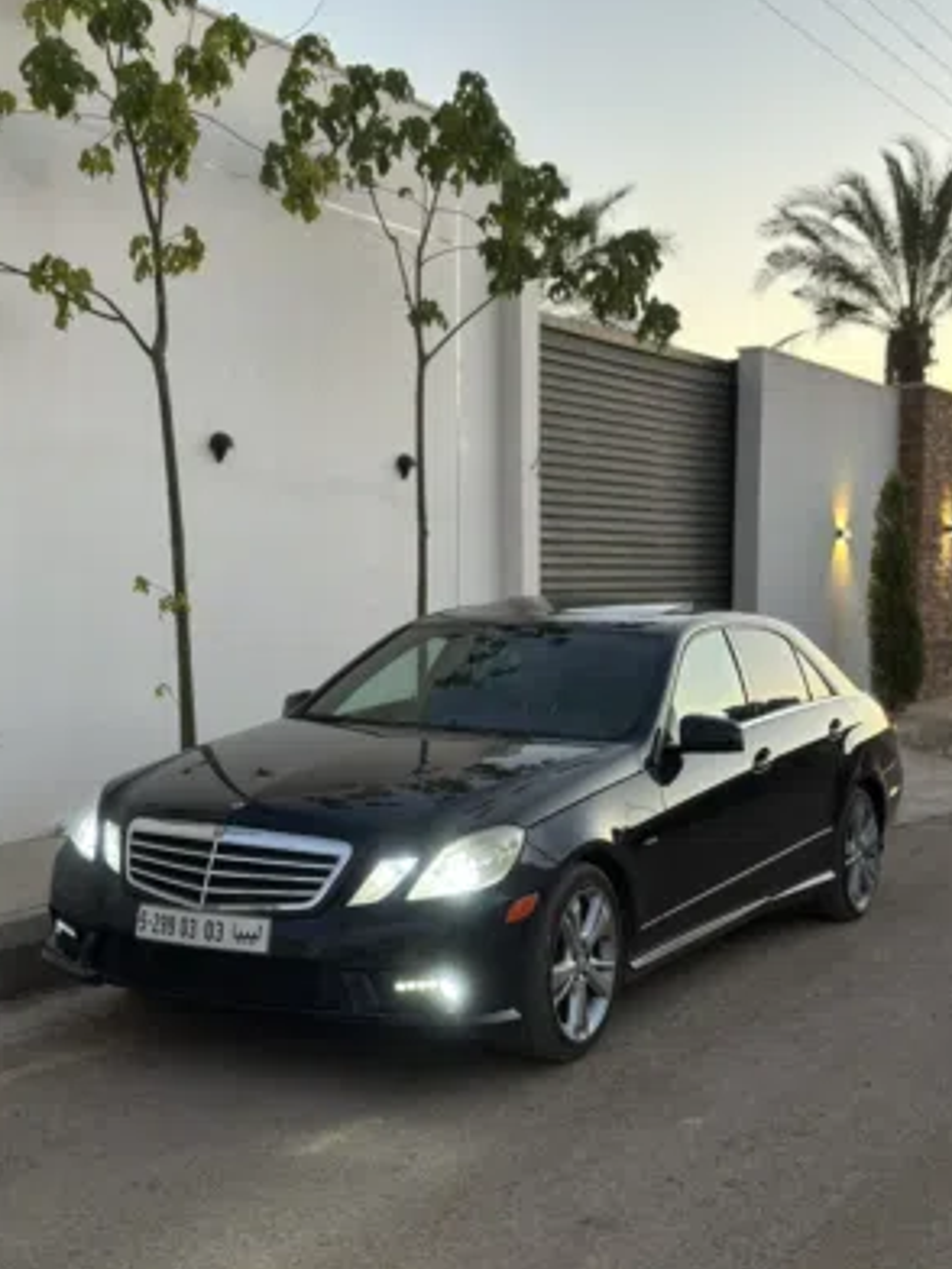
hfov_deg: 29.7
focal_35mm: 49
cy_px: 638
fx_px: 1797
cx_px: 476
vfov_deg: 38.9
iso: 200
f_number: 1.78
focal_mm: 6.86
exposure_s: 1/100
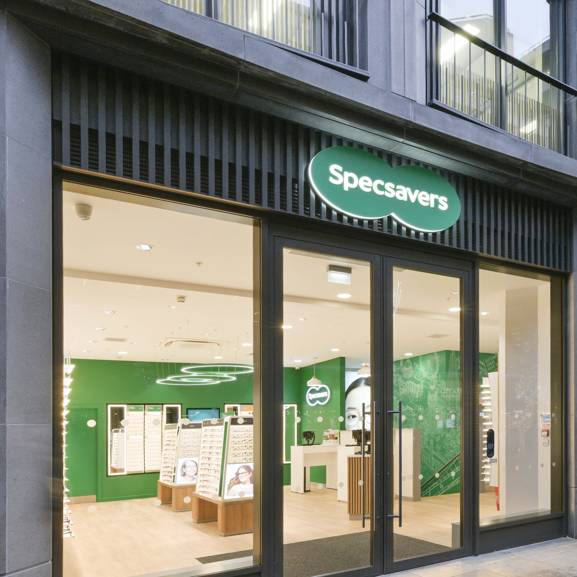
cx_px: 380
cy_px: 292
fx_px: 434
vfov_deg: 67.3
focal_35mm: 23
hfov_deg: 65.6
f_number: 11
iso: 320
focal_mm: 14
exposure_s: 1/8
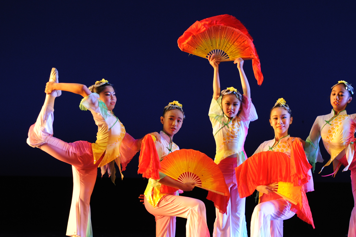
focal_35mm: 273
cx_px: 237
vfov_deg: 5.0
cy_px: 119
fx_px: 2698
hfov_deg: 7.5
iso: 1000
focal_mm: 170
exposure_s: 1/400
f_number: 2.8
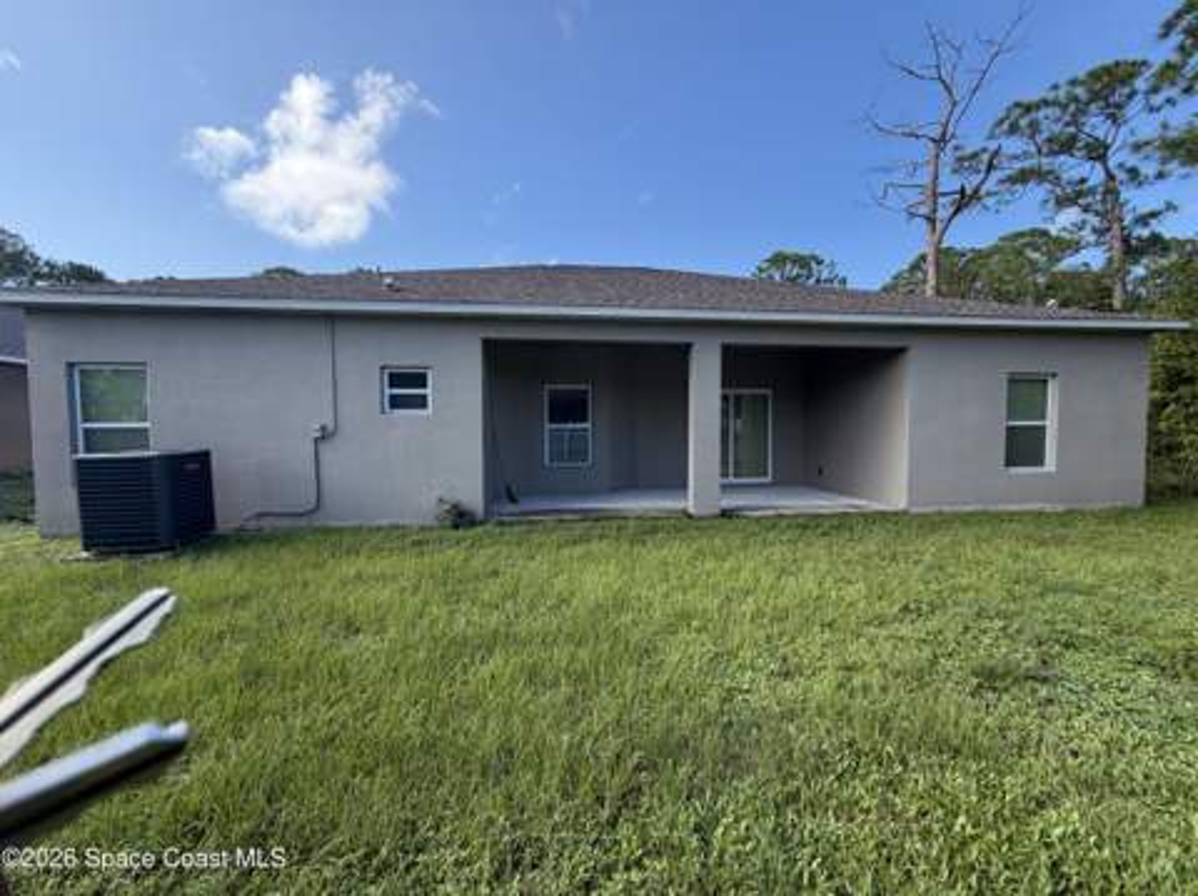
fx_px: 484
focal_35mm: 14
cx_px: 599
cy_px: 448
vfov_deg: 85.6
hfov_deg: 102.1
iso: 40
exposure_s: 1/502
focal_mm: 2.22
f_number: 2.2
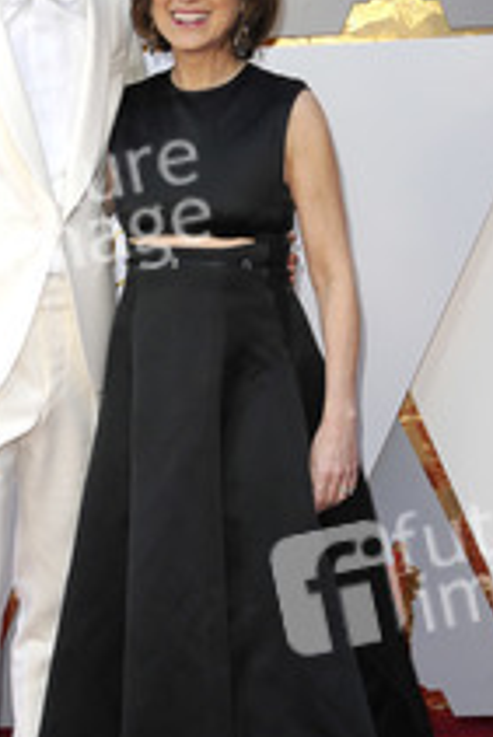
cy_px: 398
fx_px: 2174
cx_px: 135
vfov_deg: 19.3
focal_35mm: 106
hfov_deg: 12.9
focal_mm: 56
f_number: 8
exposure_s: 1/250
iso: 1000
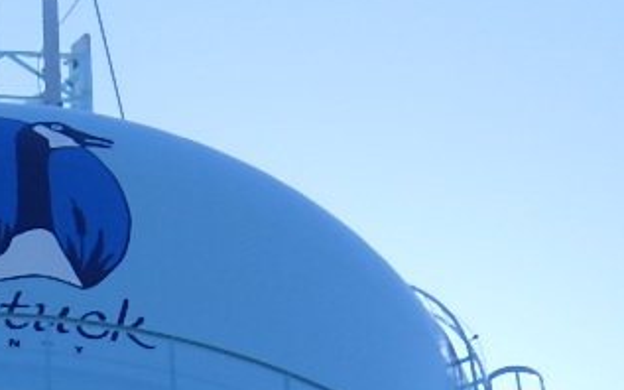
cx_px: -91
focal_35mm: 264
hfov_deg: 7.9
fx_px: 4489
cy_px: 648
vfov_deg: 4.9
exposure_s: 1/320
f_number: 5.8
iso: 125
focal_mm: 13.7
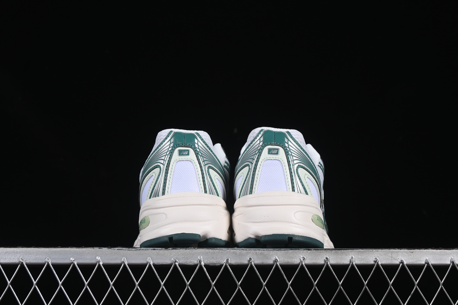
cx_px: 229
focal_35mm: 75
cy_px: 152
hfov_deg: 27.0
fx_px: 954
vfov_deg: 18.2
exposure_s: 1/80
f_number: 8
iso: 160
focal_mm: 50
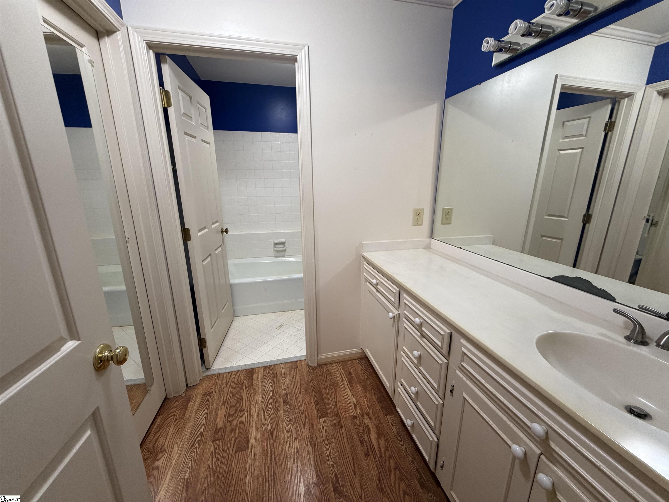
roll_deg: +0.5
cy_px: 251
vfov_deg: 85.7
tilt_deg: -14.6
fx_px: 271
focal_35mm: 14
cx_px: 334
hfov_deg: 102.1
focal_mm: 2.22
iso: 250
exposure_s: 1/60
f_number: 2.2
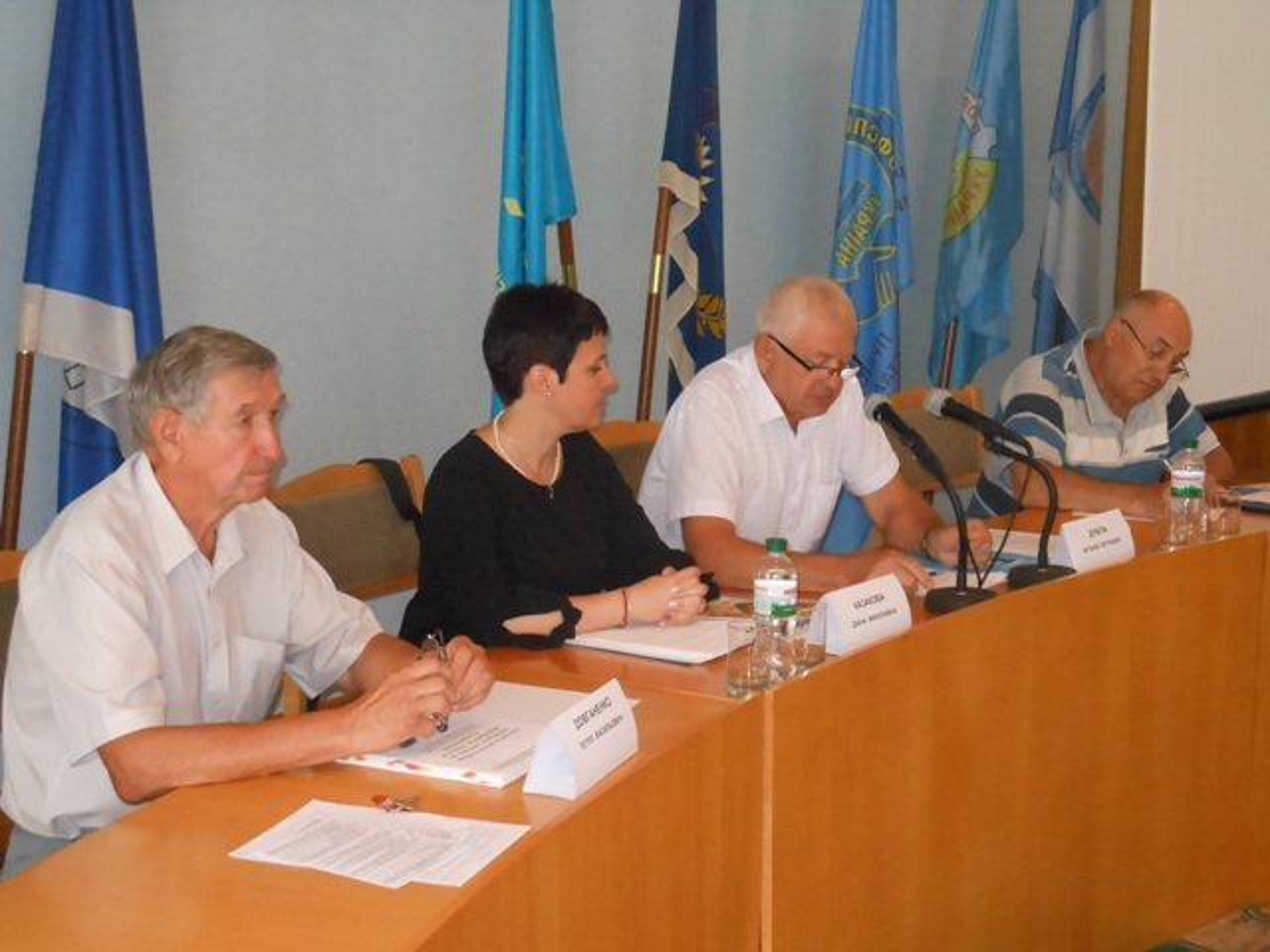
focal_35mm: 57
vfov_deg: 25.7
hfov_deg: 33.8
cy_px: 476
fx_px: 2091
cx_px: 635
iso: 800
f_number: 4.1
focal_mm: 10.2
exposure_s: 1/60
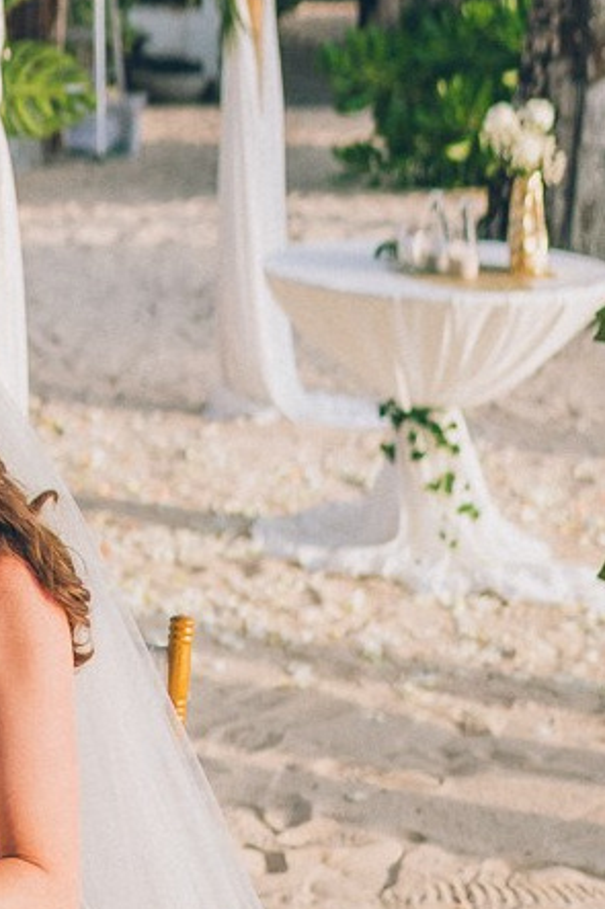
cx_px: -483
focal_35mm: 111
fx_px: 2800
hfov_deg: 11.4
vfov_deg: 18.2
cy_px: 116
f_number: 1.4
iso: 160
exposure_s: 1/8000
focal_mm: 24
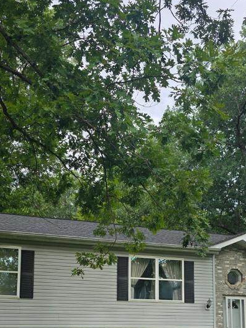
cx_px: 142
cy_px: 272
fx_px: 446
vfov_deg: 38.6
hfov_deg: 30.8
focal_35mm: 47
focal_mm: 6.3
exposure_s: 1/1601
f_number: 1.7
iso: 80
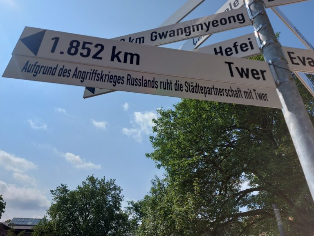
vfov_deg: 56.8
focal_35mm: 24
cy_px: 118
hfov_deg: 71.6
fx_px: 218
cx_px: 157
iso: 32
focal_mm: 5.23
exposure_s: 1/2422
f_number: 1.8
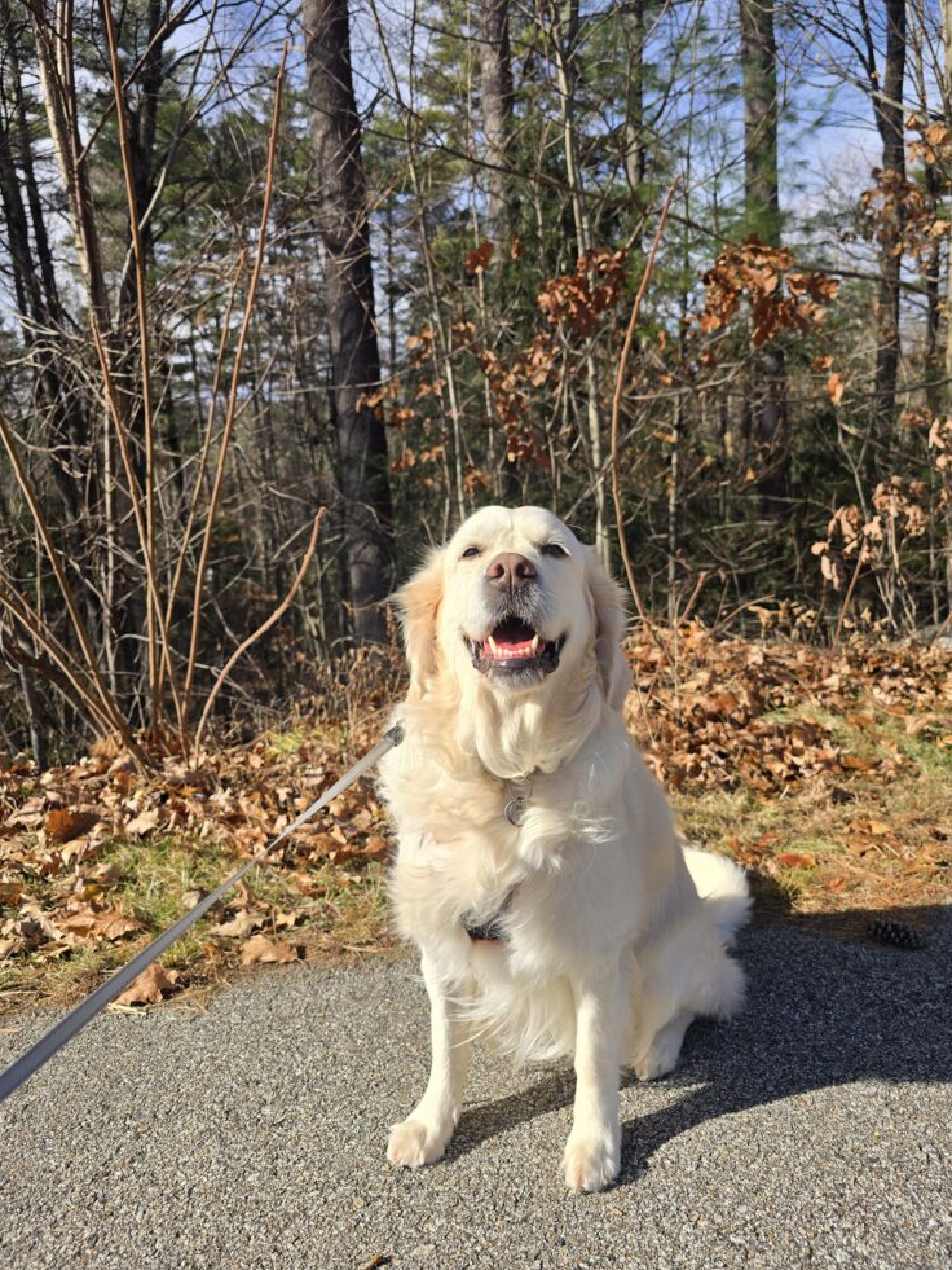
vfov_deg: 71.6
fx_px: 880
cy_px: 629
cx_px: 481
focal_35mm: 24
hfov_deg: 56.8
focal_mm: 6.3
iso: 12
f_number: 1.7
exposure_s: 1/614
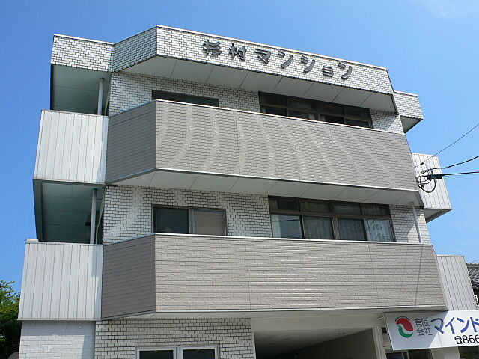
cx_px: 240
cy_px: 180
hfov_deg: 54.0
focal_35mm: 34
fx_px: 470
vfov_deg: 41.8
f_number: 4.9
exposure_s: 1/400
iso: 80
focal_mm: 6.3
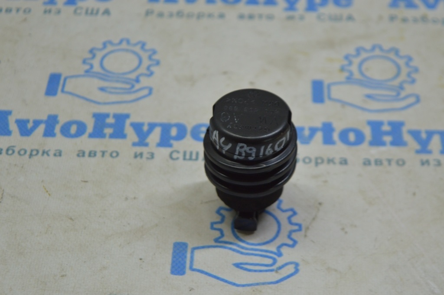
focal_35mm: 82
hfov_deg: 24.6
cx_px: 222
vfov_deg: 16.5
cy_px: 148
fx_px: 1017
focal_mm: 55
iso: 400
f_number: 5.6
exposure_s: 1/40
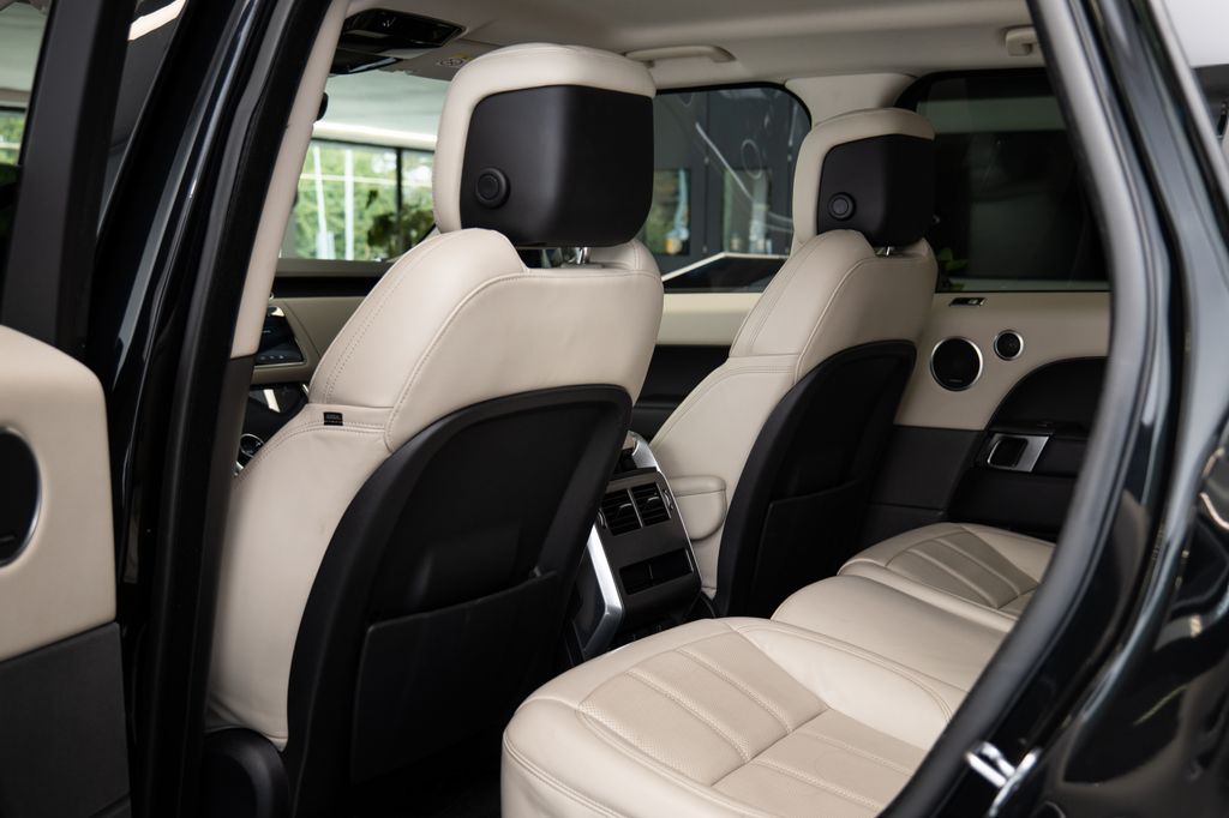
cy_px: 412
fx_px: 1437
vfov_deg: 31.8
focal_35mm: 42
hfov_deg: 46.3
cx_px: 654
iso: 400
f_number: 4.6
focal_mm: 38
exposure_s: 1/50
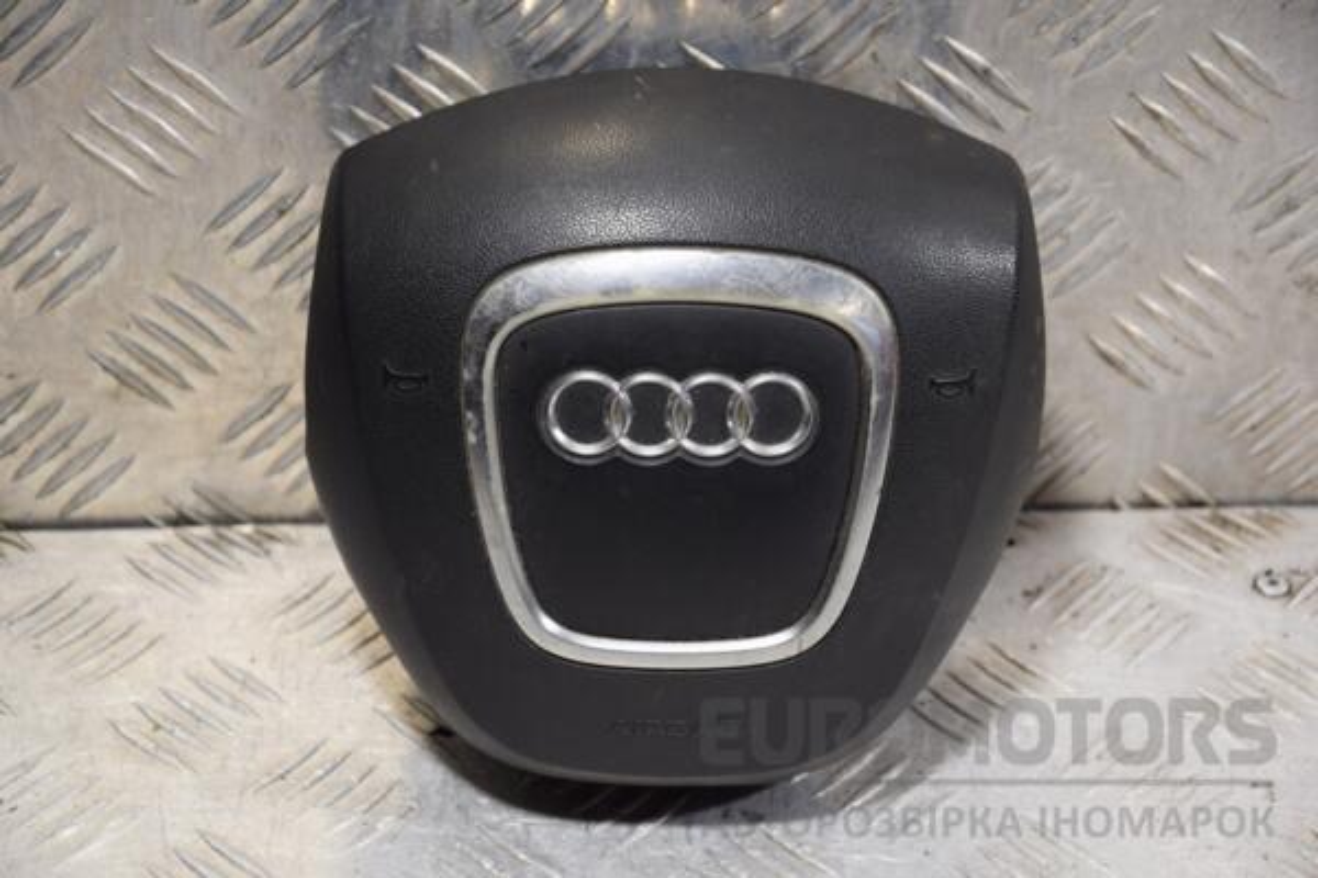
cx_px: 659
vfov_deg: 11.4
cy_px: 439
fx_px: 4393
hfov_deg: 17.1
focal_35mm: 120
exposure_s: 1/80
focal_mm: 80
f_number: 5.3
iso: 400
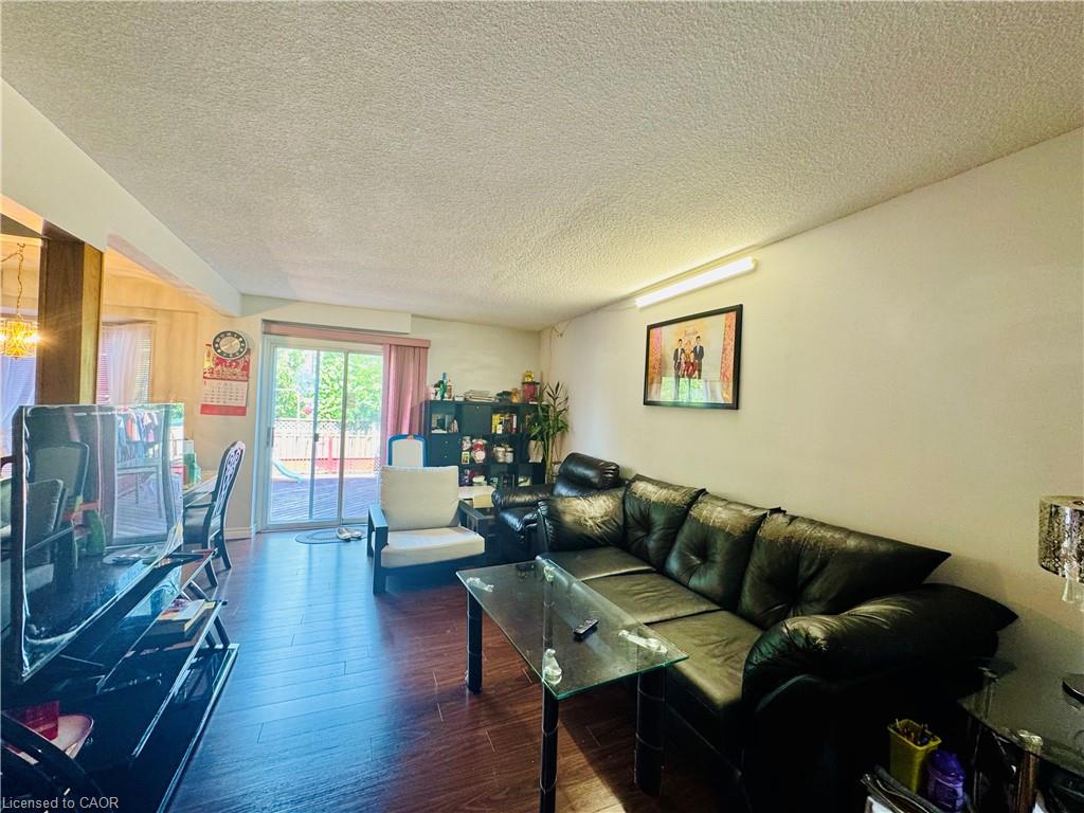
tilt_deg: +0.2
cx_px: 542
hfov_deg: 102.1
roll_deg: -1.9
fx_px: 438
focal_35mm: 14
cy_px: 406
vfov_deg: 85.7
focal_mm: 2.22
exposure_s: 1/60
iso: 160
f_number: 2.2
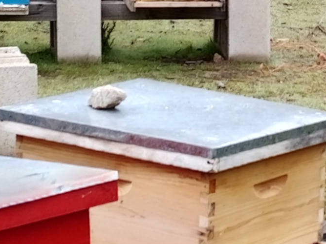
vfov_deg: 9.3
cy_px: 9
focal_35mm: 159
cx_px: 280
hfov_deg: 12.4
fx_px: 1497
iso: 104
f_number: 1.8
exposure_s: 1/152
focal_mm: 4.05
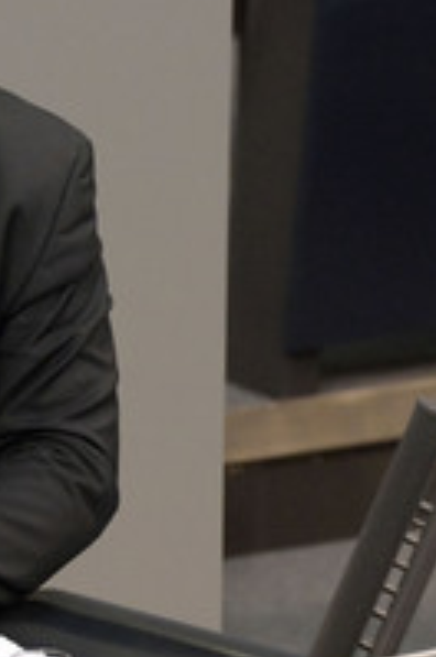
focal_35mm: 749
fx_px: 13653
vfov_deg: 2.8
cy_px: 277
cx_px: -200
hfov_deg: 1.8
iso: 10000
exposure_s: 1/320
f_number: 5.6
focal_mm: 330
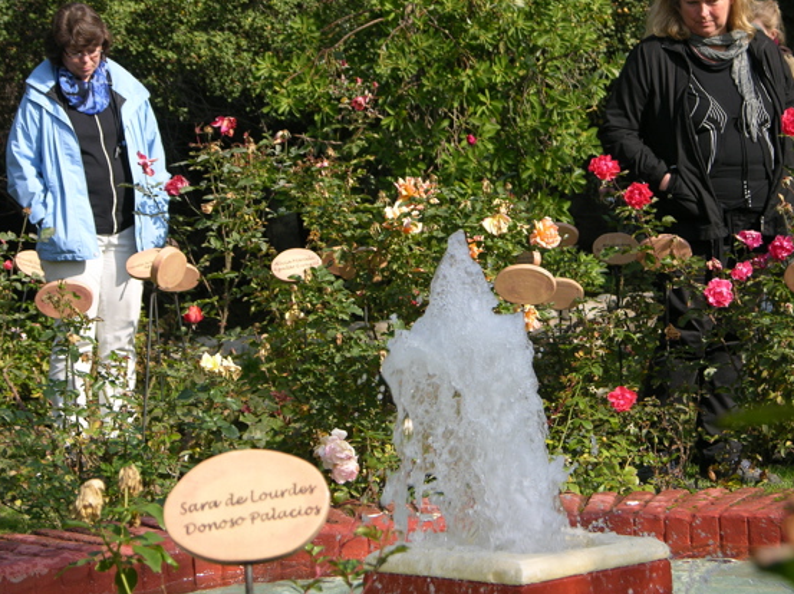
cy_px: 270
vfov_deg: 10.7
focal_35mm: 139
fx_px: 3186
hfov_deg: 14.2
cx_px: 428
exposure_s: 1/242
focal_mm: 29.5
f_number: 4.2
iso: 50
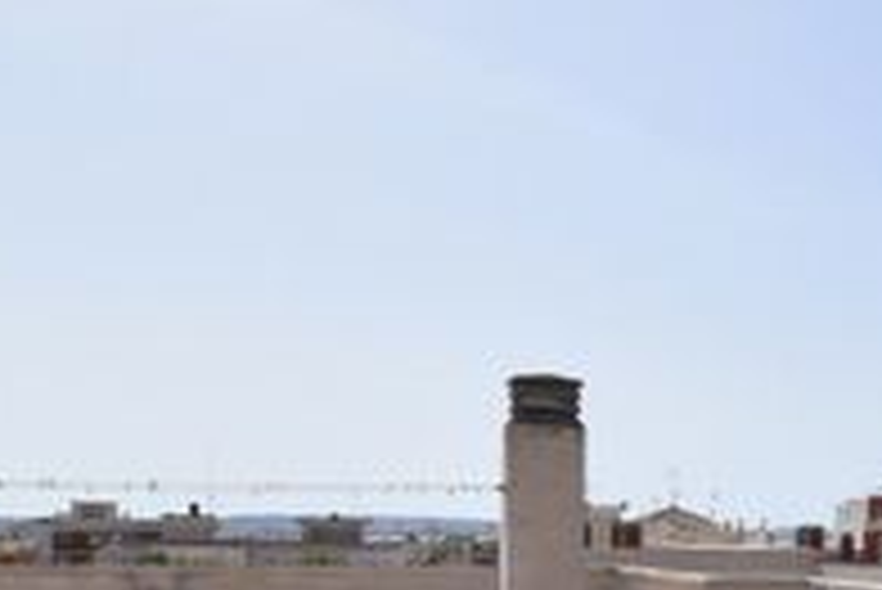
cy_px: 545
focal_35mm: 54
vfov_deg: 24.3
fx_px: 1324
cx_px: 1096
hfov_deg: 30.4
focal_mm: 10
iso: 100
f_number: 10
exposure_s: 1/400
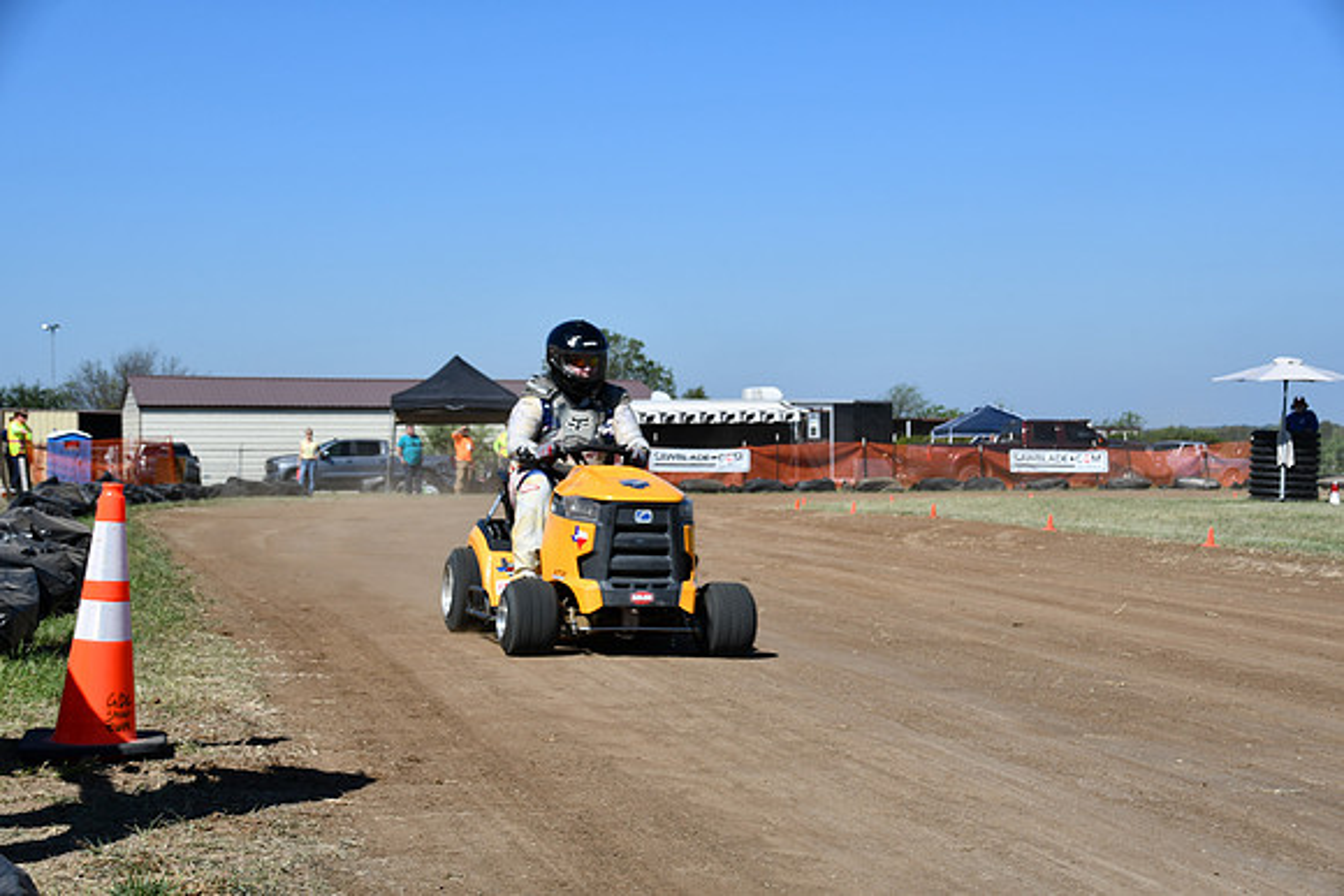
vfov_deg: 20.6
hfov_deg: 30.5
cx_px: 672
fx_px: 2464
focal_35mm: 66
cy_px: 448
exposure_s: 1/320
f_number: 9
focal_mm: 44
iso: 100
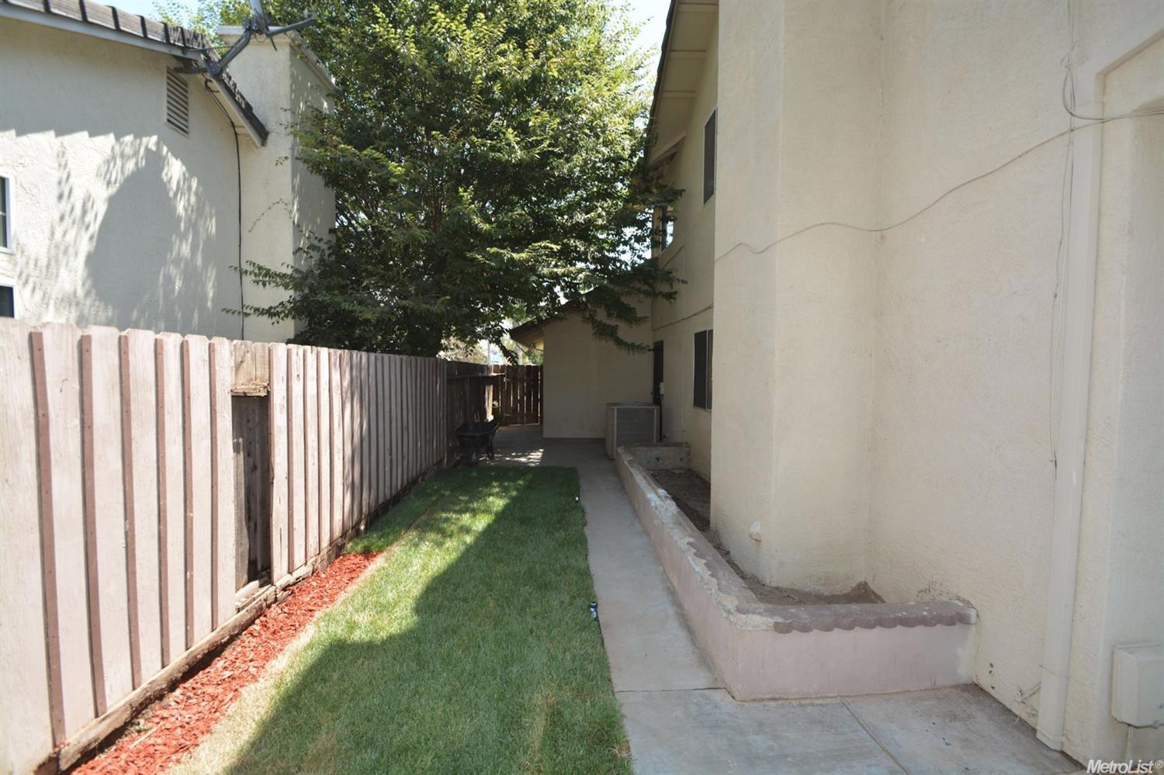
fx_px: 485
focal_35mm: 15
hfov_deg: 100.4
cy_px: 388
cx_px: 582
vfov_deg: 77.3
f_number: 5.6
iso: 100
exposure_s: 1/160
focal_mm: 10
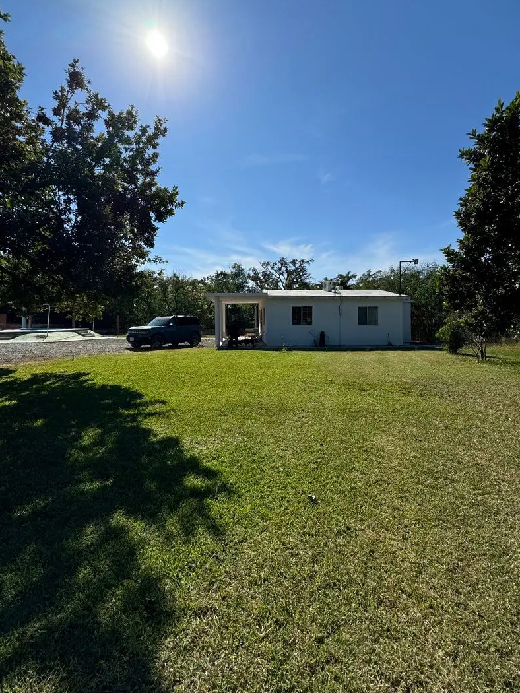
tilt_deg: +0.8
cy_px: 310
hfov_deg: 78.1
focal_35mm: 16
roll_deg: -0.1
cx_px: 258
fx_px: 320
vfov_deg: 94.1
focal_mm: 2.22
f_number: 2.2
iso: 50
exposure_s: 1/3390
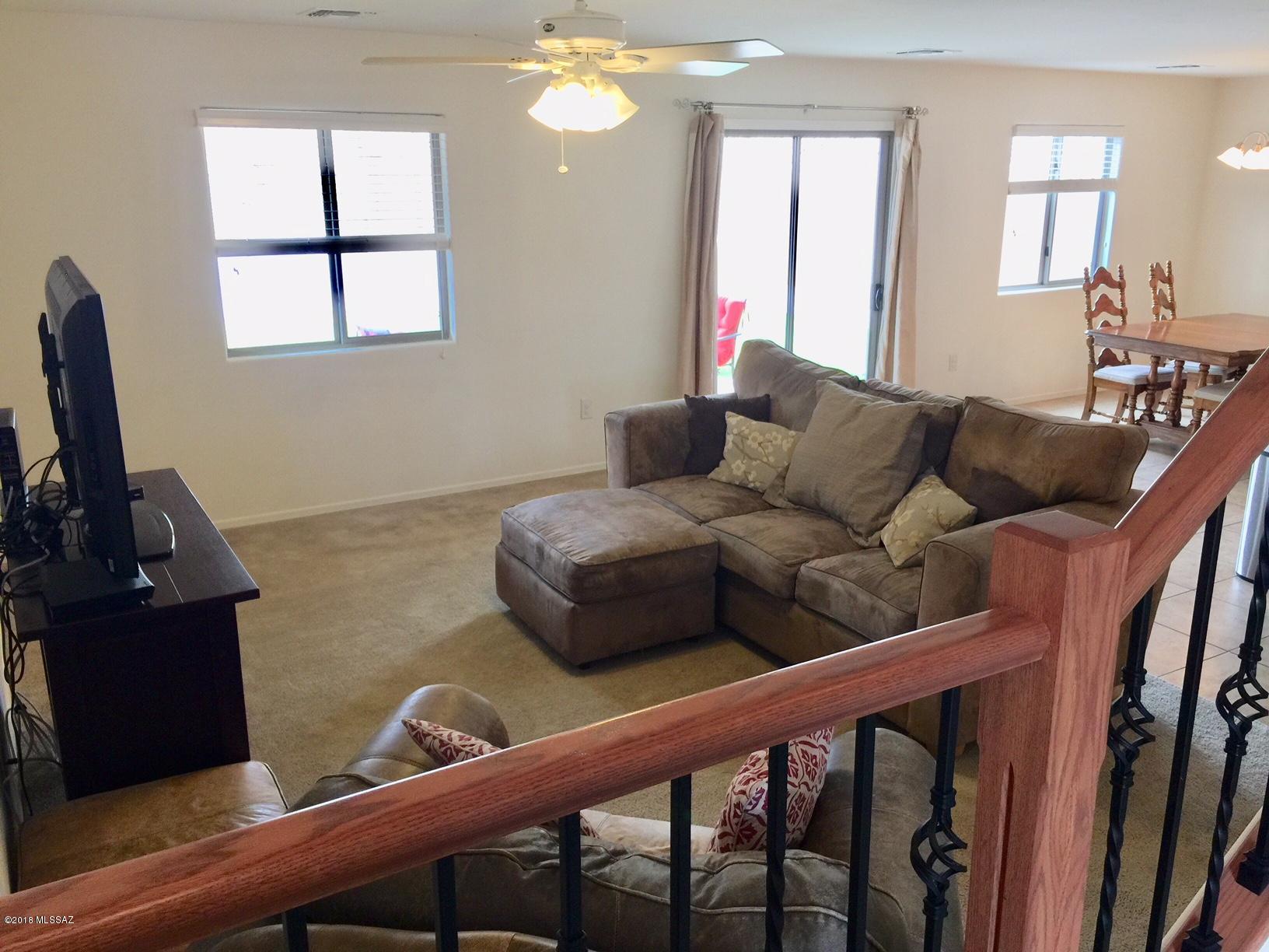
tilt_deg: -15.6
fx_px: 1063
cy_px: 476
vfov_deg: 48.2
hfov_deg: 61.7
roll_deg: -0.5
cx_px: 634
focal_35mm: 29
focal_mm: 4.15
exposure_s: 1/30
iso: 32
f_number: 2.2
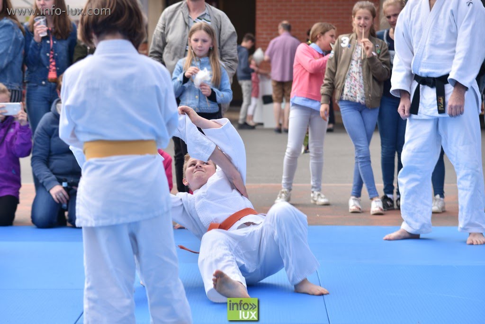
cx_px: 242
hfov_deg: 16.1
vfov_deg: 10.8
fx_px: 1718
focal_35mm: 128
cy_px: 162
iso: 100
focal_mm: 85
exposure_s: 1/500
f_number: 4
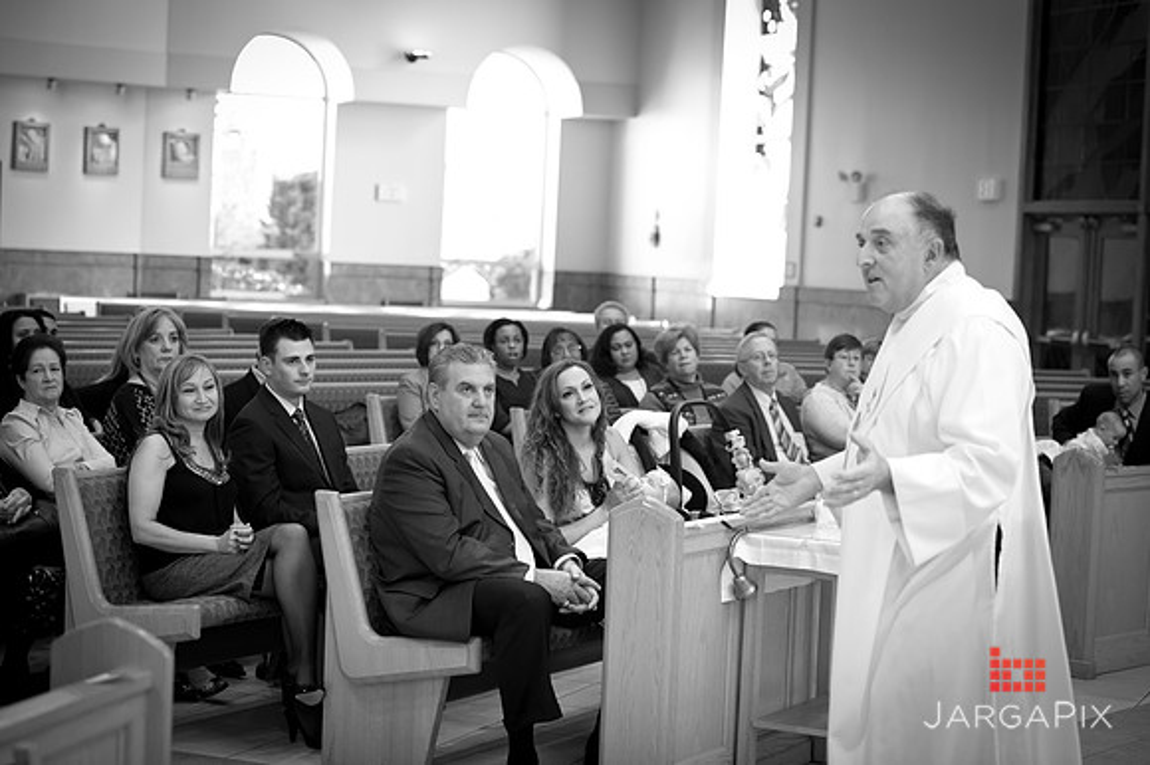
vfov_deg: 19.4
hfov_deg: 28.9
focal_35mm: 70
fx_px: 2235
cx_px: 575
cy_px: 382
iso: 800
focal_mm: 70
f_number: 3.2
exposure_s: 1/125
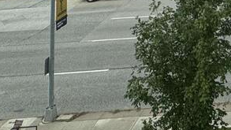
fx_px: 460
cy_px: -185
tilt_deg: +1.2
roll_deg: -1.1
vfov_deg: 12.5
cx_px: 338
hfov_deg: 23.2
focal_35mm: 75
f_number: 2.2
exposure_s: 1/1346
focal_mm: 2.22
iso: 50
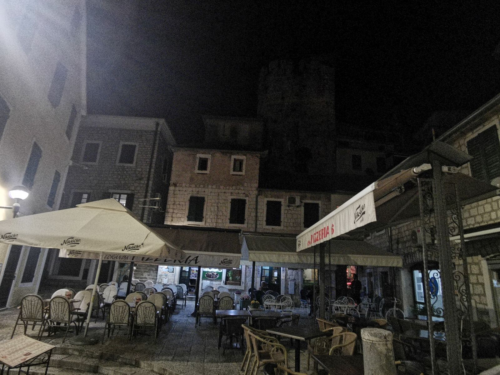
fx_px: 303
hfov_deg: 79.0
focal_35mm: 21
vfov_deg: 63.4
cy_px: 188
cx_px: 250
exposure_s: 1/2.5
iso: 640
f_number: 2.2
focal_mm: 2.35
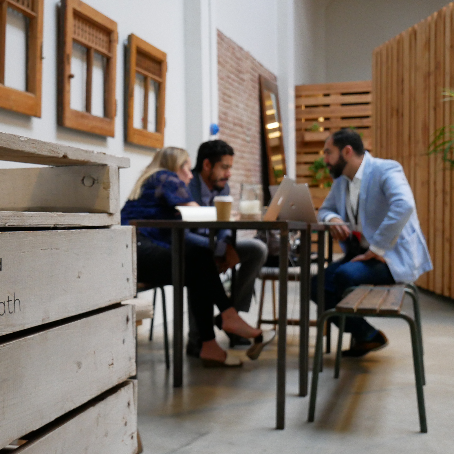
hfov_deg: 35.1
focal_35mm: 48
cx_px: 156
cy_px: 230
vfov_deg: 35.4
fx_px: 712
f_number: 4.1
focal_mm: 20
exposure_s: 1/60
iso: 2000
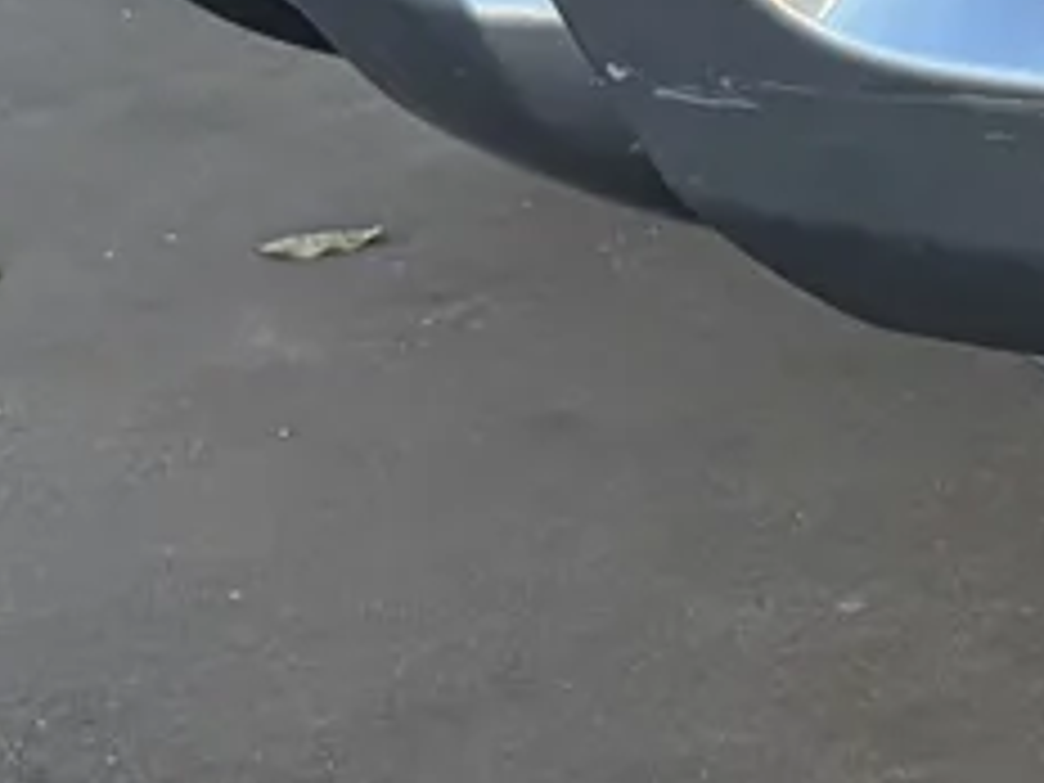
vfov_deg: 8.0
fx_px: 5399
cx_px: 2822
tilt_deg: -8.0
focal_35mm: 179
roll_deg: -3.0
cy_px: -729
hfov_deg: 9.4
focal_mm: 5.96
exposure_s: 1/180
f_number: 1.6
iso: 125
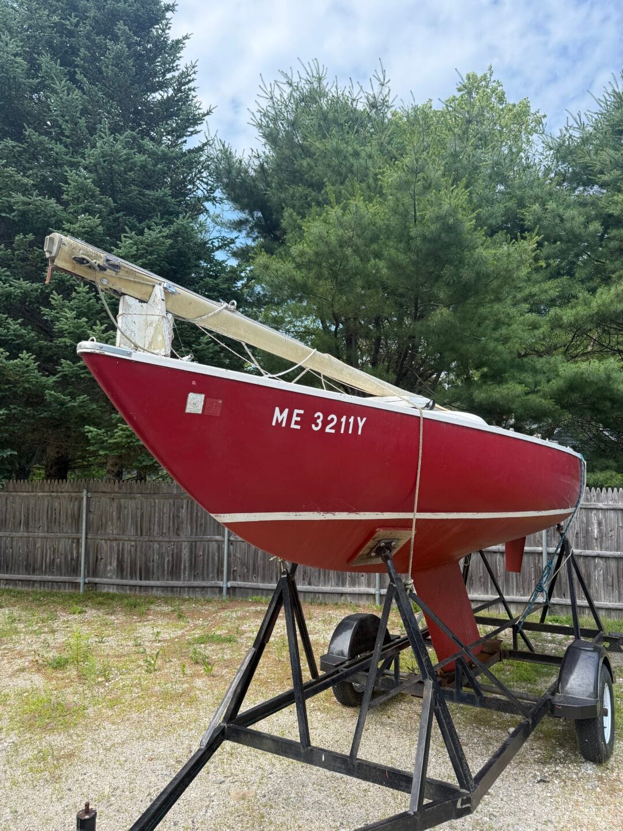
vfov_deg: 71.6
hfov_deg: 56.8
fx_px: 576
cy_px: 416
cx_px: 312
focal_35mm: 24
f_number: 1.78
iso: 100
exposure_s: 1/1689
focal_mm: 6.76
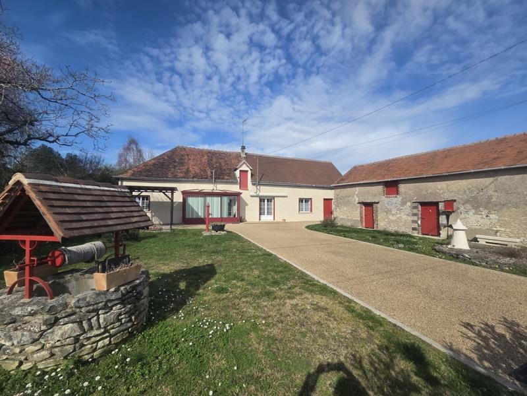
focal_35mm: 13
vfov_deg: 89.9
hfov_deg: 106.2
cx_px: 264
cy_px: 198
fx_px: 198
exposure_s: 1/1761
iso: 50
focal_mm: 2.2
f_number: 2.2
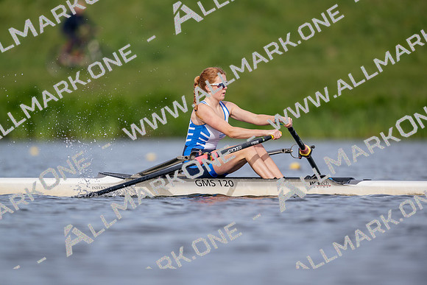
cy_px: 142
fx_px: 7118
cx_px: 214
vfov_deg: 2.3
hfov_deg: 3.4
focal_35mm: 600
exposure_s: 1/2500
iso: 280
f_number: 4
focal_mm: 600
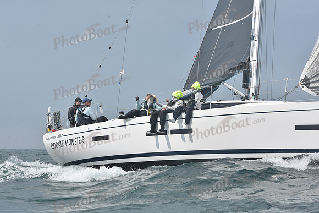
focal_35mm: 100
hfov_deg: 20.4
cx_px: 160
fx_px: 886
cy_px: 106
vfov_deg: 13.7
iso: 320
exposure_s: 1/800
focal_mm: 100
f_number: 13
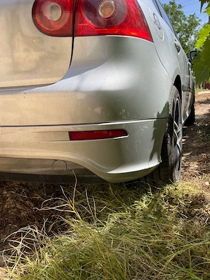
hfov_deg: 51.4
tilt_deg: -11.6
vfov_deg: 65.3
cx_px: 105
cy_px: 137
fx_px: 218
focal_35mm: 27
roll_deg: +5.5
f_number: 1.6
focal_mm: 5.1
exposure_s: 1/1497
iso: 50
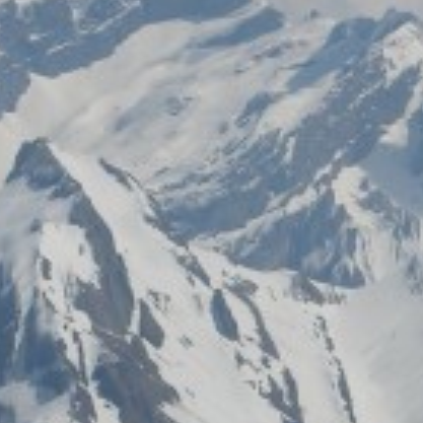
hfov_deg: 3.3
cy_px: 326
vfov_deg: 3.3
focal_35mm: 538
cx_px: 298
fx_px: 7438
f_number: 6.6
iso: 50
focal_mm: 27.3
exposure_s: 1/595
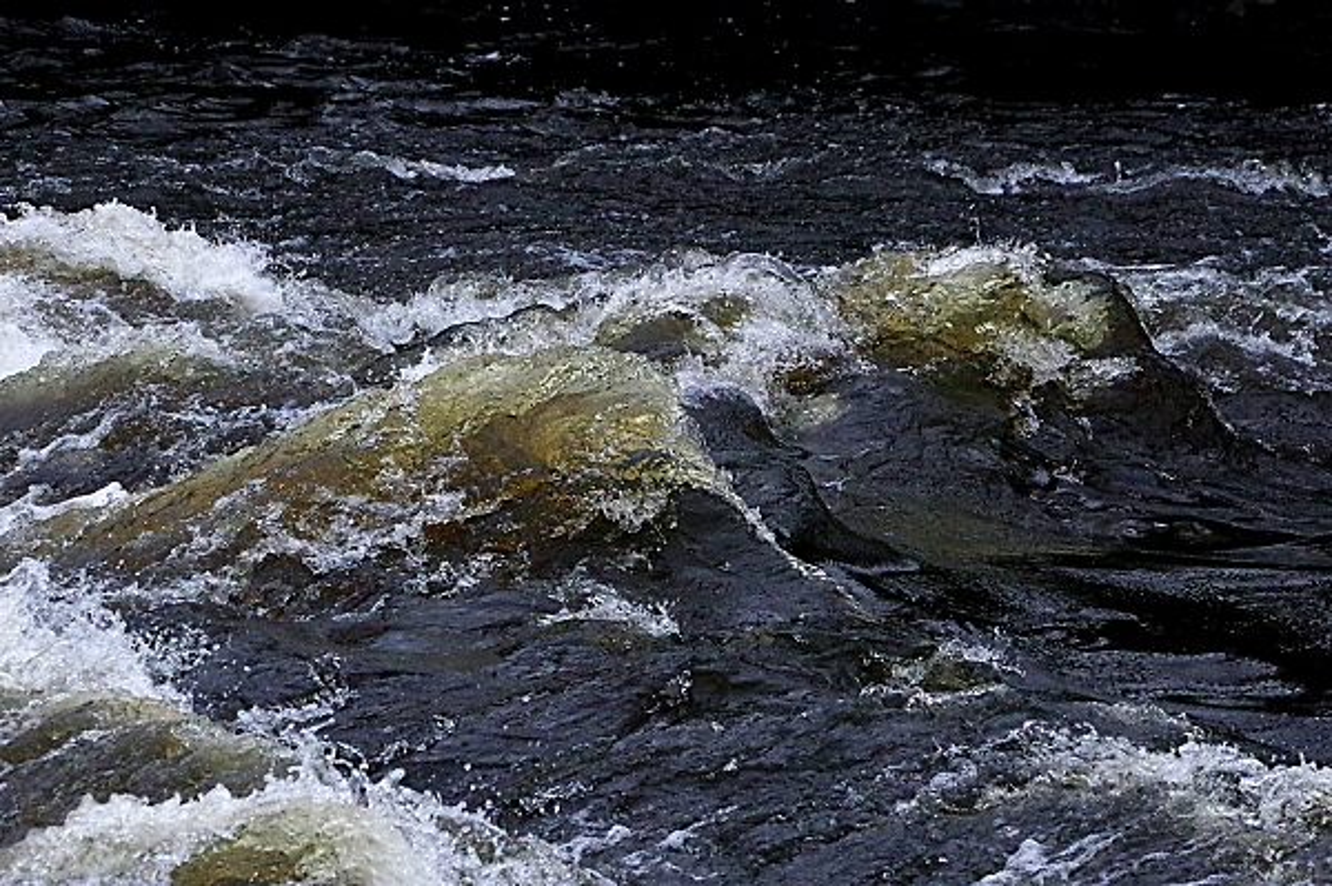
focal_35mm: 255
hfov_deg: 8.1
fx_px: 9427
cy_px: 443
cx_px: 666
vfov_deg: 5.4
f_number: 8
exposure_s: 1/1600
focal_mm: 170
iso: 3200
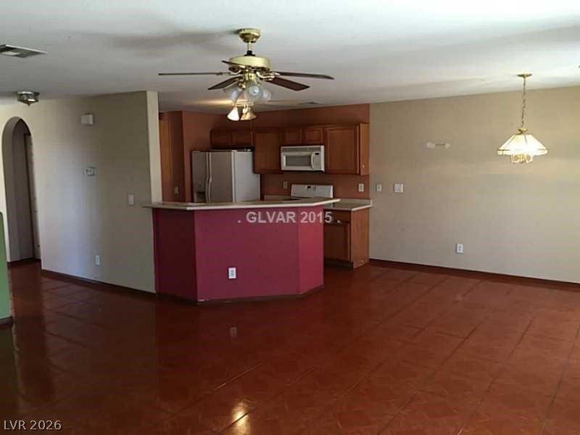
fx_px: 486
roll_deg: -0.2
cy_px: 218
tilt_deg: -6.8
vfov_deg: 48.2
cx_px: 290
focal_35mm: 29
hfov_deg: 61.7
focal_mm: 4.15
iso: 64
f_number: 2.2
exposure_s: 1/30
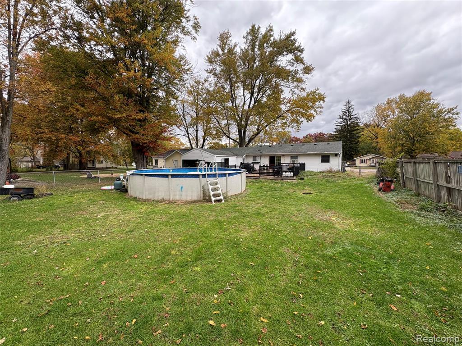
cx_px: 231
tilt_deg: -2.8
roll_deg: -0.8
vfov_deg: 85.7
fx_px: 187
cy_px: 173
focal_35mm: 14
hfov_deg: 102.1
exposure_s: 1/145
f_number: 2.2
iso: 40
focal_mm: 2.22
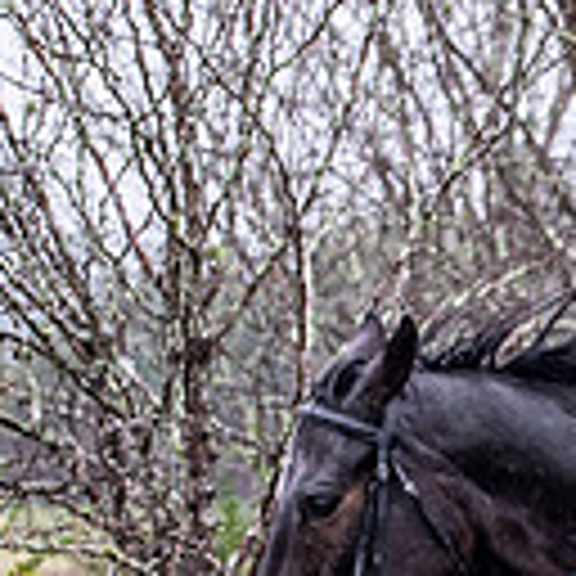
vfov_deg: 3.4
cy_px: 791
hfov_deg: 3.4
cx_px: 862
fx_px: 9695
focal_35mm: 515
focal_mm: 82
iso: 1000
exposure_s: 1/1600
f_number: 3.2
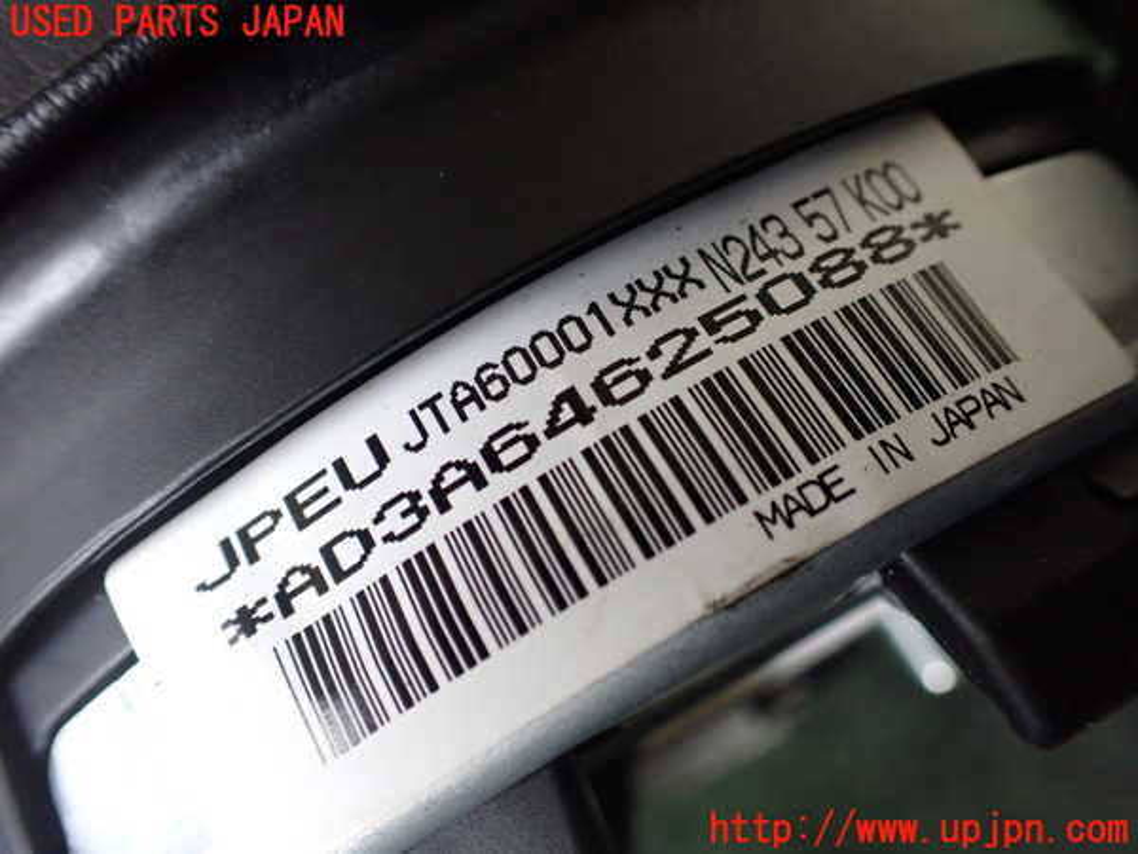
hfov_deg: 60.0
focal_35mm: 30
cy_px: 427
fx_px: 986
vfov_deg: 46.8
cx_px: 569
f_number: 2.3
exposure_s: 1/125
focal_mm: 5.4
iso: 800
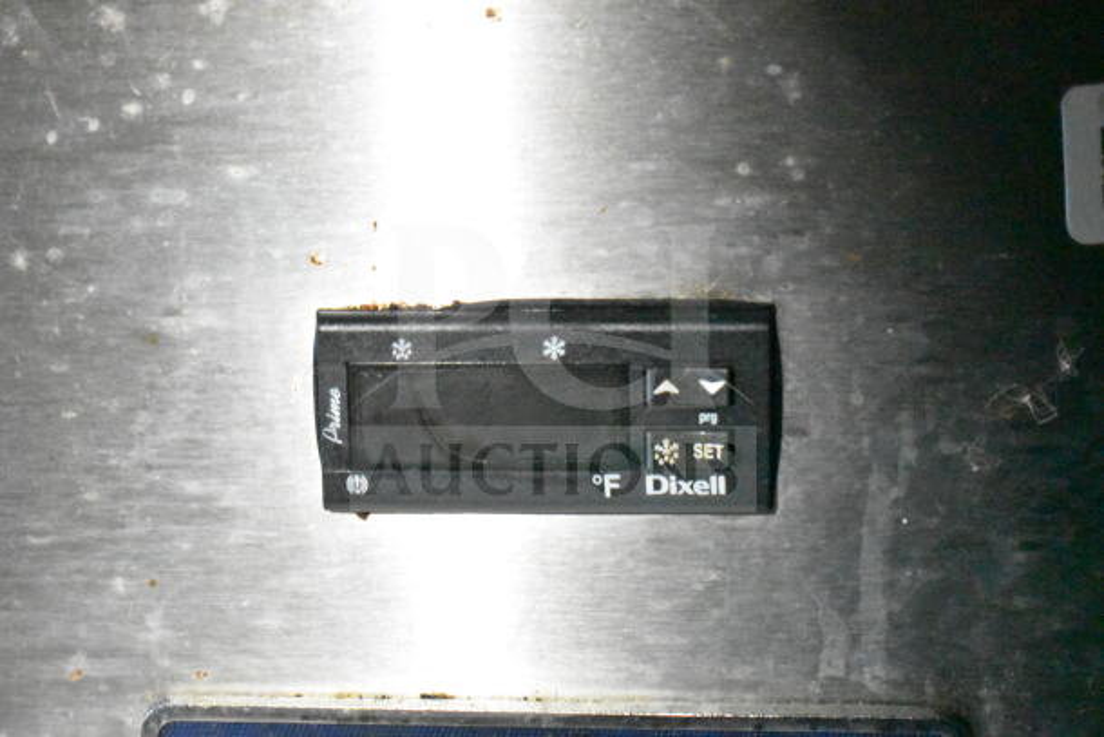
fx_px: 2116
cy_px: 368
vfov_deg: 19.7
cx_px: 552
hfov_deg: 29.2
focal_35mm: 69
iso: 25600
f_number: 5.3
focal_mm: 46
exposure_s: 1/25
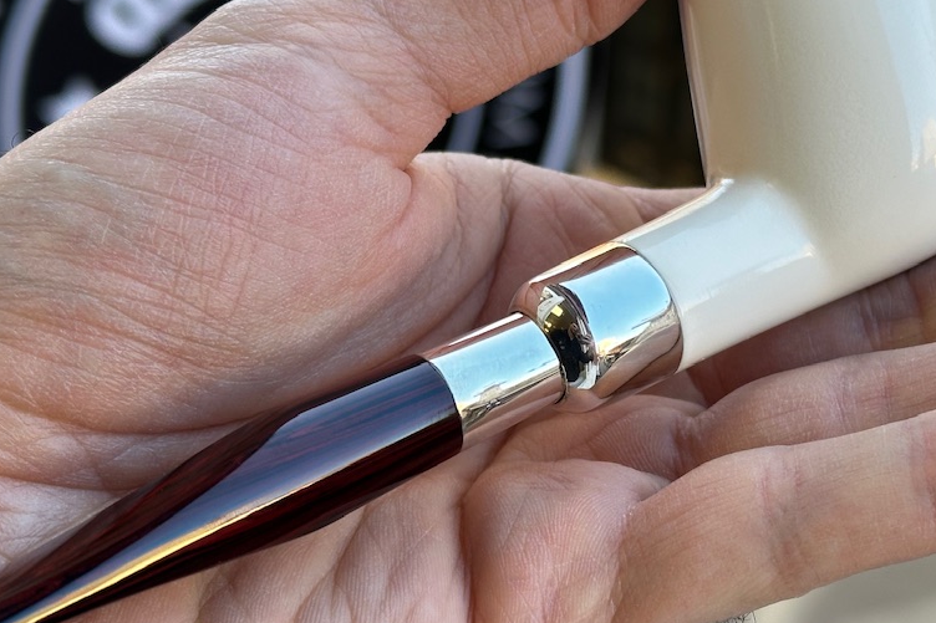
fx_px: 2209
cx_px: 531
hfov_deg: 23.9
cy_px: 259
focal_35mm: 85
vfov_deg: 16.1
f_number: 1.78
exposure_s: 1/228
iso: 64
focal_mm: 6.86
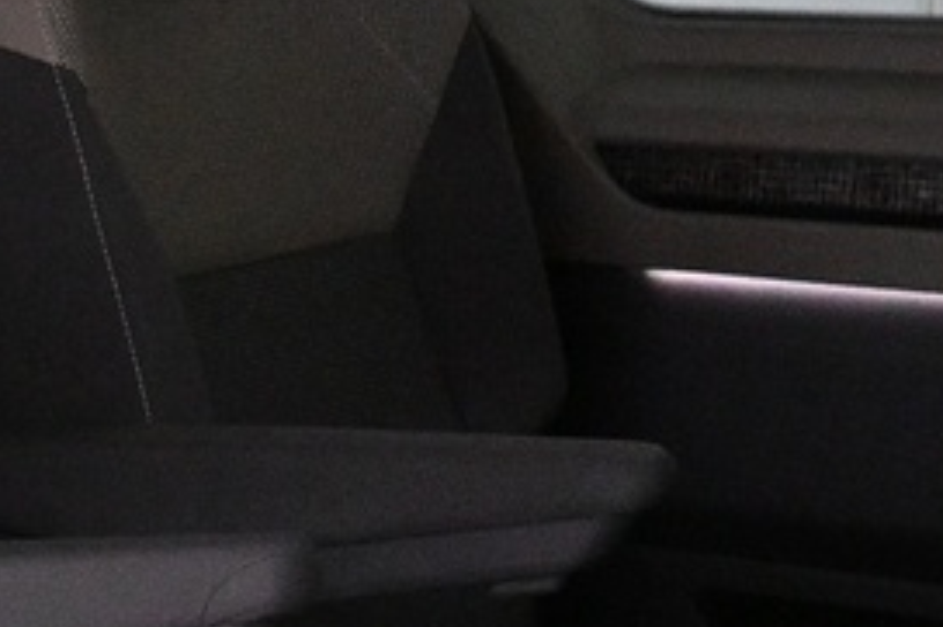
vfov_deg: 9.5
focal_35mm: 143
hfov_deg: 13.6
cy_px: 665
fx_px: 3743
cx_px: -413
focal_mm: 16
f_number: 3.5
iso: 4000
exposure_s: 1/100
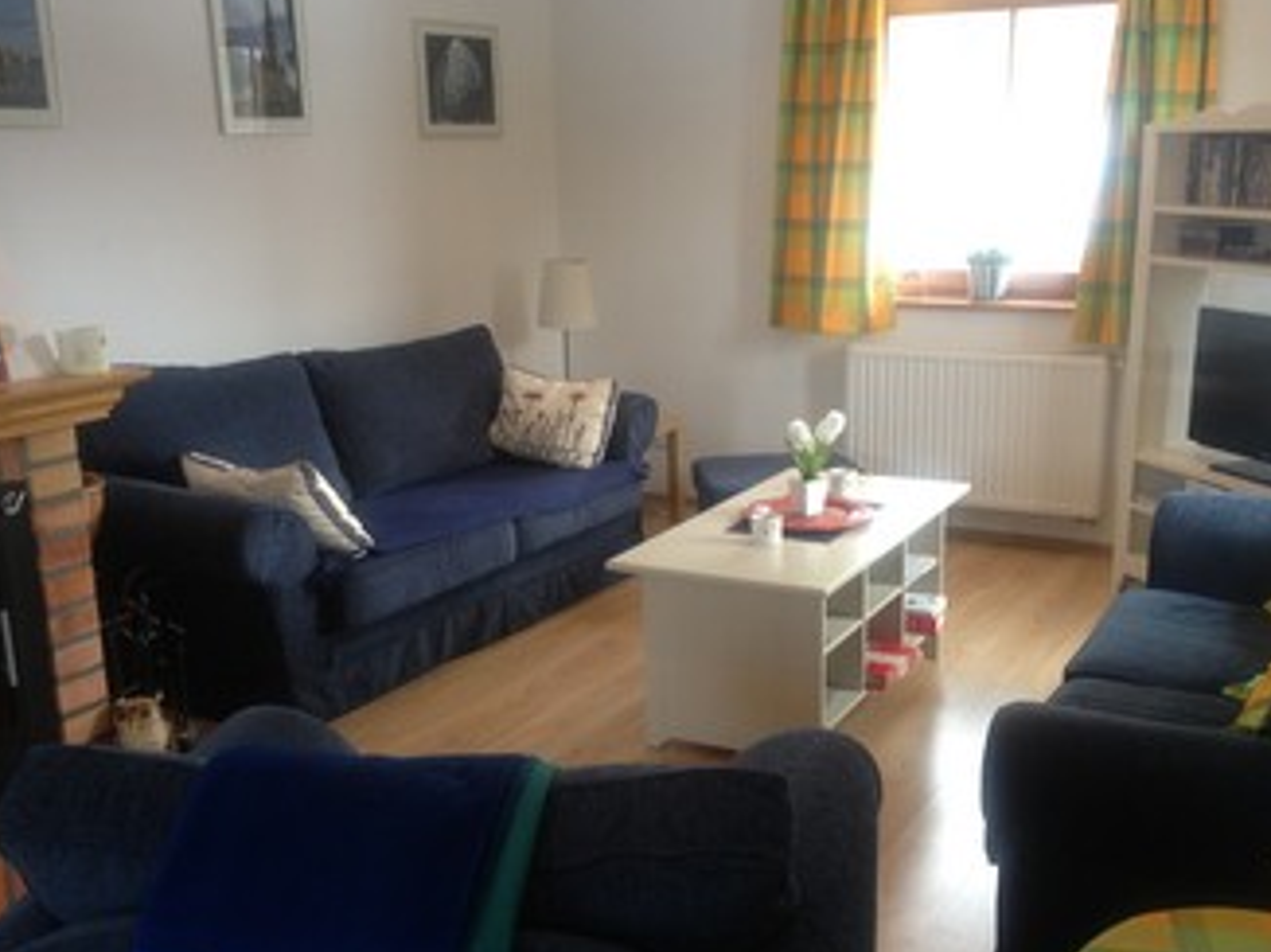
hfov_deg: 43.8
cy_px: 554
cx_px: 686
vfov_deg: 33.5
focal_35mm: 43
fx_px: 1578
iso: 50
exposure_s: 1/30
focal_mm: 4.28
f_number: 2.4
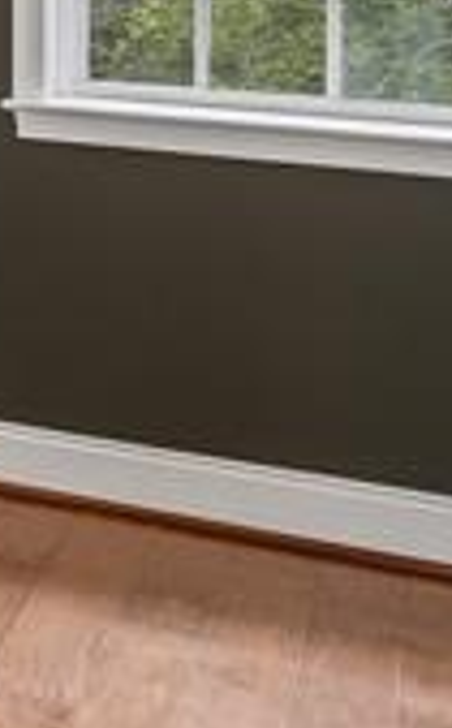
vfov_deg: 19.6
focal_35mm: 99
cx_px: -1167
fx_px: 1960
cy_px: -177
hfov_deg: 8.8
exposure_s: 1/6
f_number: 8
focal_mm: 16
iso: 400
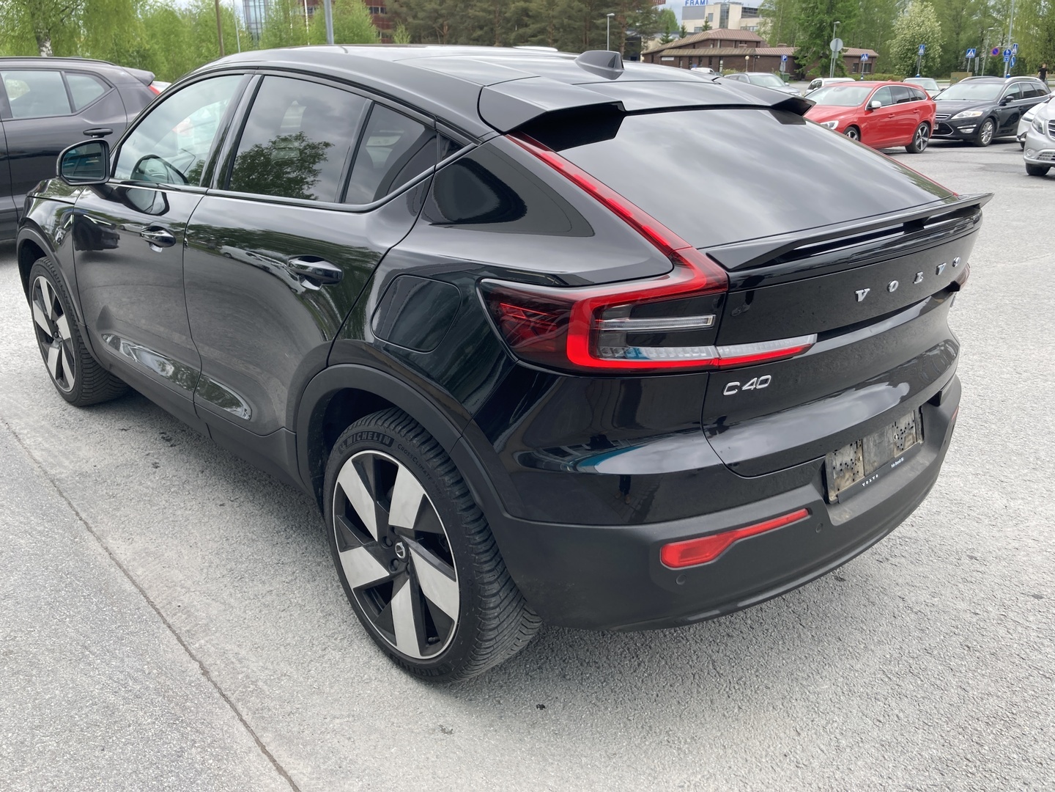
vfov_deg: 49.7
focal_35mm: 28
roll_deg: -0.9
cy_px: 396
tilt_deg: -18.7
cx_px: 528
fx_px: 853
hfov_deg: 63.4
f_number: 1.8
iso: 20
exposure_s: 1/393
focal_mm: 3.99
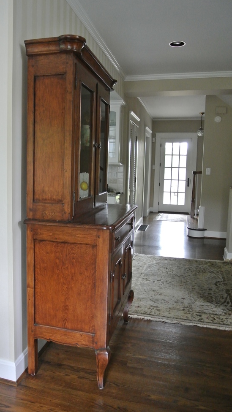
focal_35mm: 29
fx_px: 317
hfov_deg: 40.0
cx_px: 92
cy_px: 201
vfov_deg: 66.1
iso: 800
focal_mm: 10
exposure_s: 1/50
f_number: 3.5
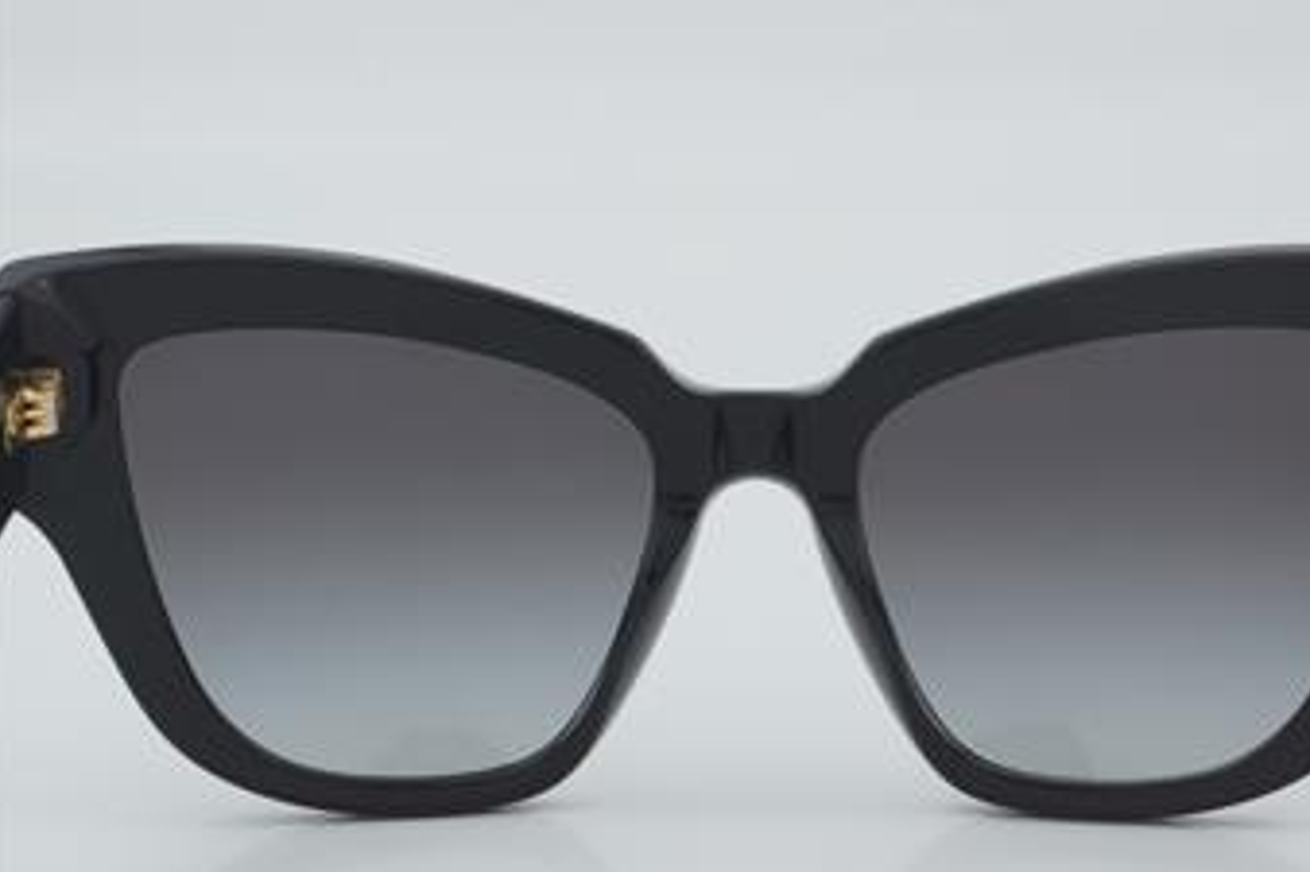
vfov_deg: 14.0
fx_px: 3549
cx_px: 760
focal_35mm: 98
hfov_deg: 20.9
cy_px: 481
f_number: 32
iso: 100
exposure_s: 1/4
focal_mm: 55
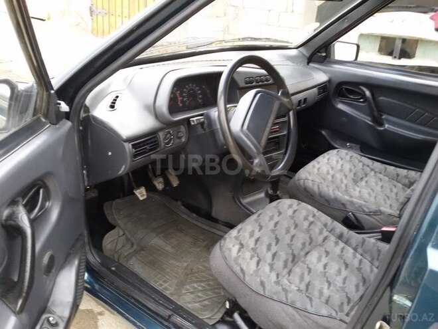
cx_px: 219
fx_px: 392
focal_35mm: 31
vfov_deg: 45.4
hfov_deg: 58.4
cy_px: 164
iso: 160
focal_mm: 2.93
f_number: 2.4
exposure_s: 1/25
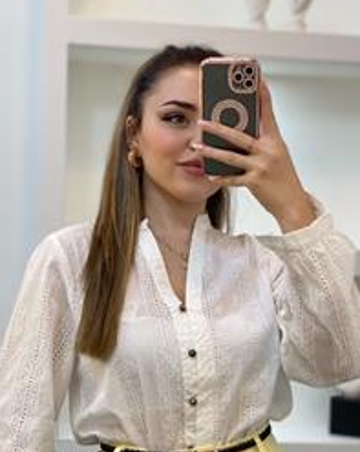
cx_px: 161
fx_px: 1134
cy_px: 328
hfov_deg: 18.0
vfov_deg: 22.3
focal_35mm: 85
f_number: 2
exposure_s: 1/100
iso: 64
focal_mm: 6
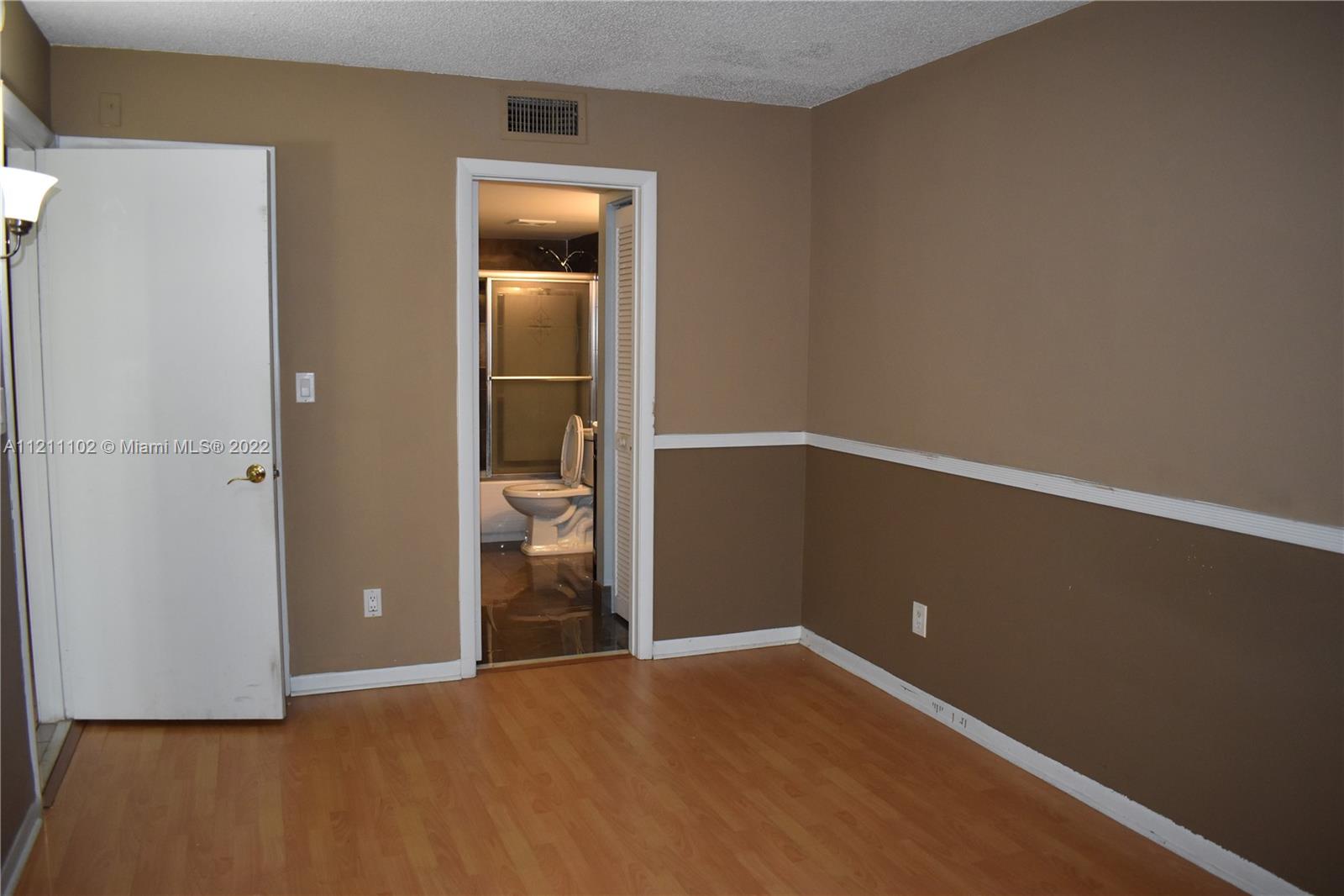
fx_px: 1008
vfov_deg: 47.9
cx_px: 672
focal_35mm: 27
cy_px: 448
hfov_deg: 67.4
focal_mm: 18
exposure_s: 1/125
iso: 1400
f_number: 3.5
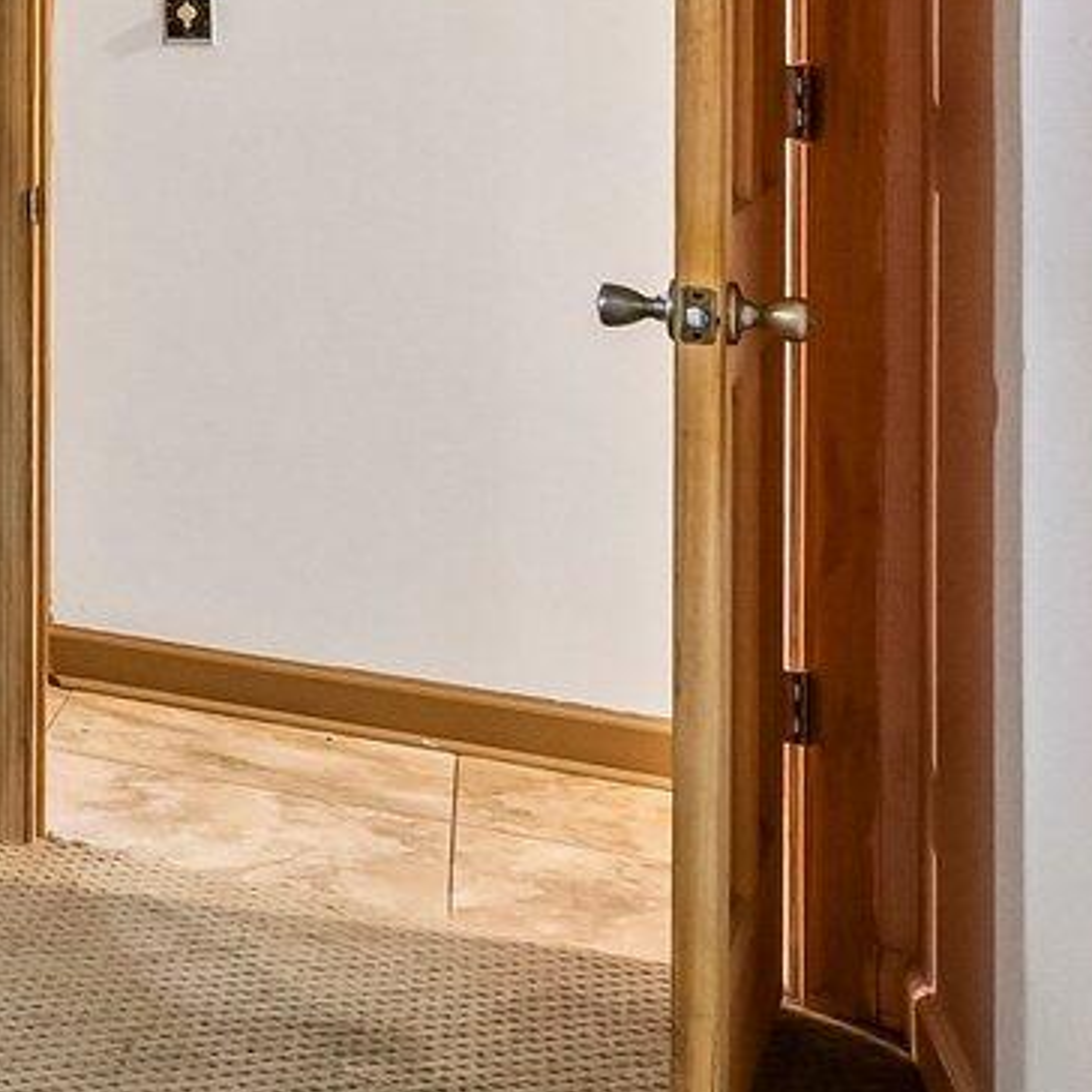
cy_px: -56
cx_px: -1740
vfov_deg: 24.3
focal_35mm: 67
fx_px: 2391
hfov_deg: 13.8
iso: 2500
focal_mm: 14
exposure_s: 1/15
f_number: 8
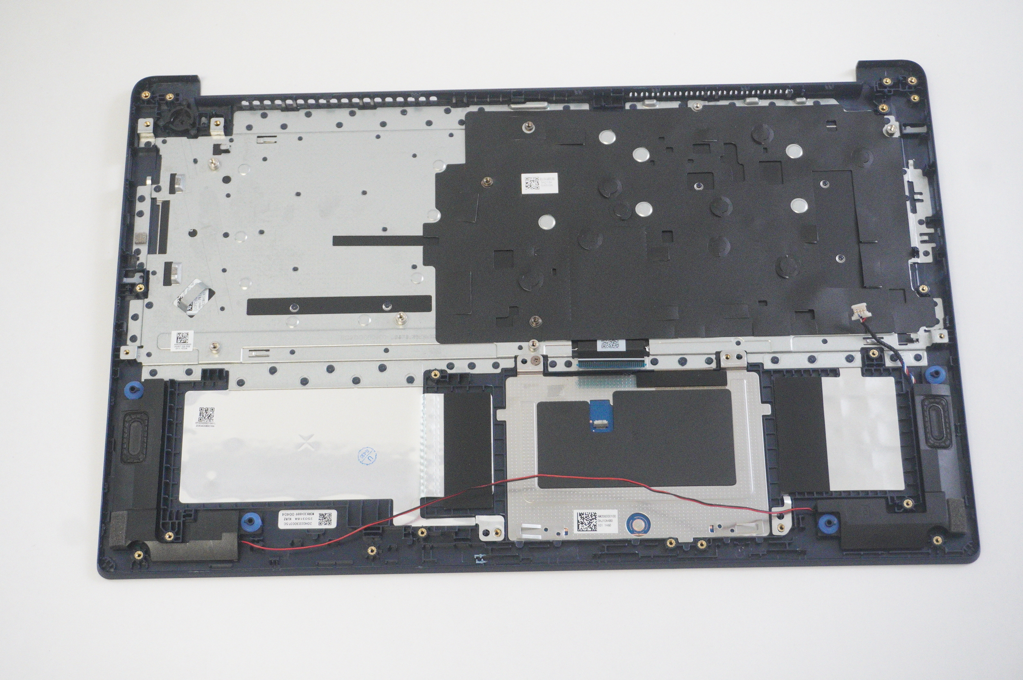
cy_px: 340
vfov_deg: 23.7
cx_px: 512
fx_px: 1618
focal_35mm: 57
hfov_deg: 35.1
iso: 5000
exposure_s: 1/200
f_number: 5.6
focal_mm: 38
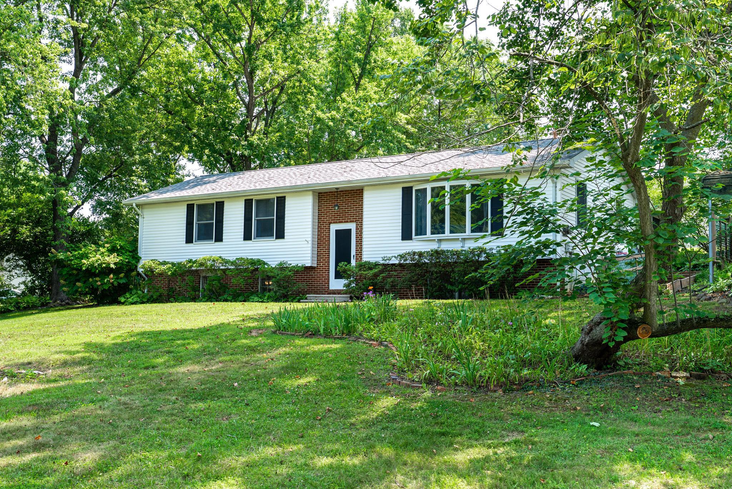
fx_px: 834
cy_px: 244
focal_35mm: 41
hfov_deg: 47.4
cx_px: 366
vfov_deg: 32.7
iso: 250
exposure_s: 1/100
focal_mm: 41
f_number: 9
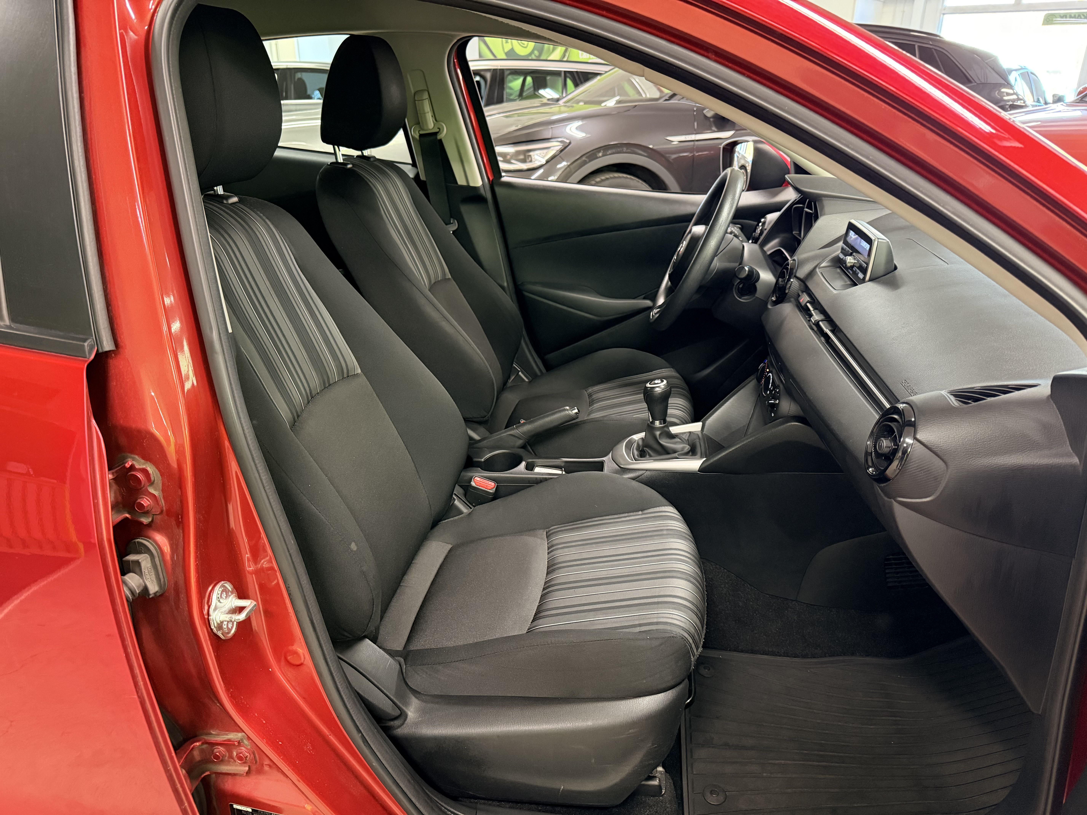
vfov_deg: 56.8
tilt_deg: -23.1
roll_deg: +0.5
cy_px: 408
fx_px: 754
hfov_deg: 71.6
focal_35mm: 24
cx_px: 544
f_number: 1.78
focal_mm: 6.76
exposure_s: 1/33
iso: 640
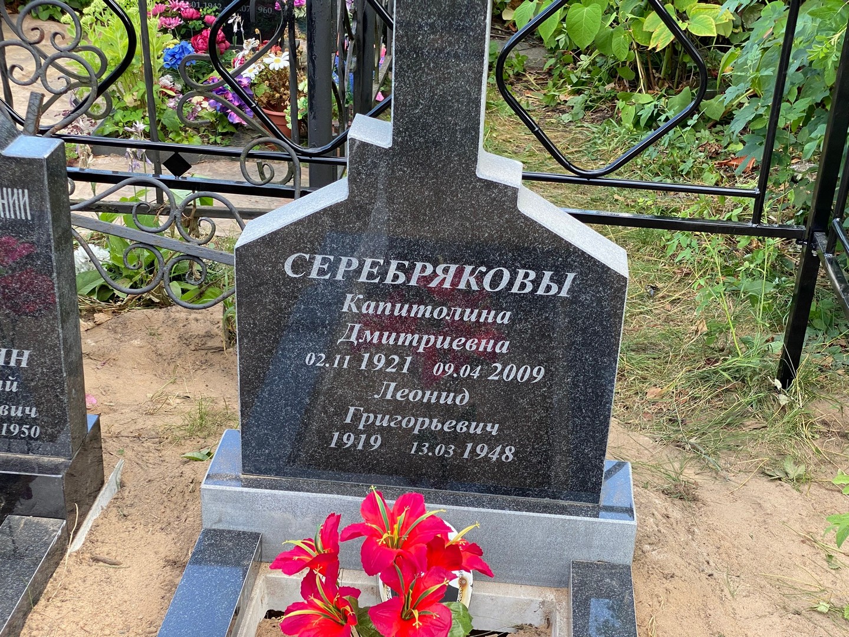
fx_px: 1275
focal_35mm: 52
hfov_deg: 36.8
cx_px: 424
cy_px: 318
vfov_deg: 28.0
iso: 25
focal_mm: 6
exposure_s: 1/122
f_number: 2
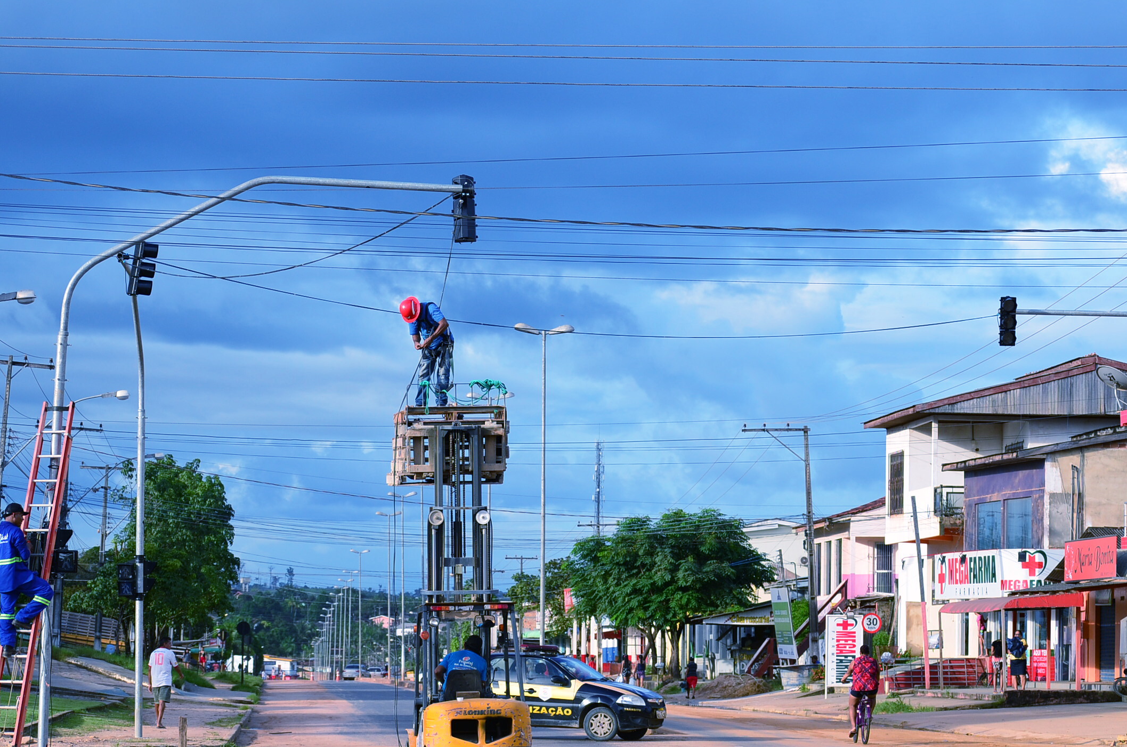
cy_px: 357
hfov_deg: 18.0
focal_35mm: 114
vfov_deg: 12.0
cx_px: 571
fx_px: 3549
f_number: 5.6
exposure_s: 1/500
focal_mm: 65
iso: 250
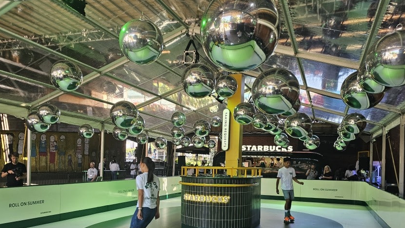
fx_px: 322
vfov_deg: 38.0
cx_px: 197
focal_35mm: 30
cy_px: 171
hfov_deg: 64.3
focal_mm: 6.3
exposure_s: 1/180
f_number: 1.7
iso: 160
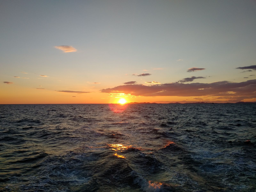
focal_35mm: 27
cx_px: 128
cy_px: 96
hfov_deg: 65.3
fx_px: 200
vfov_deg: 51.4
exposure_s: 1/450
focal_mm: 4.75
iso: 50
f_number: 2.2
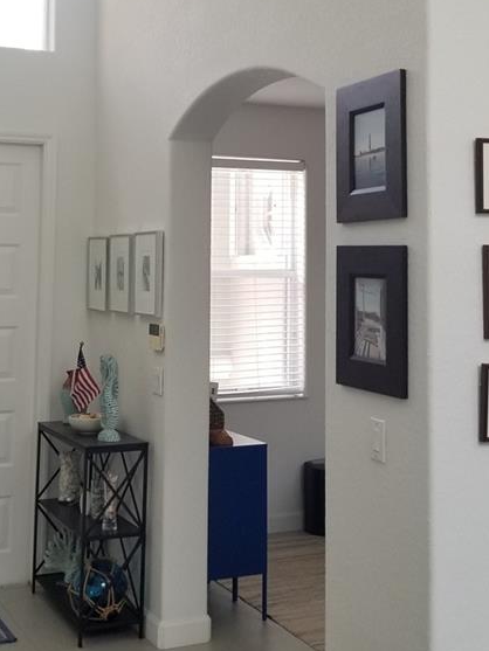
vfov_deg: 33.8
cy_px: 180
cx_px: 223
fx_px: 1054
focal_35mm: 56
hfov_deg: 26.1
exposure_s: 1/175
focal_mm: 4.25
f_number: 1.7
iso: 50
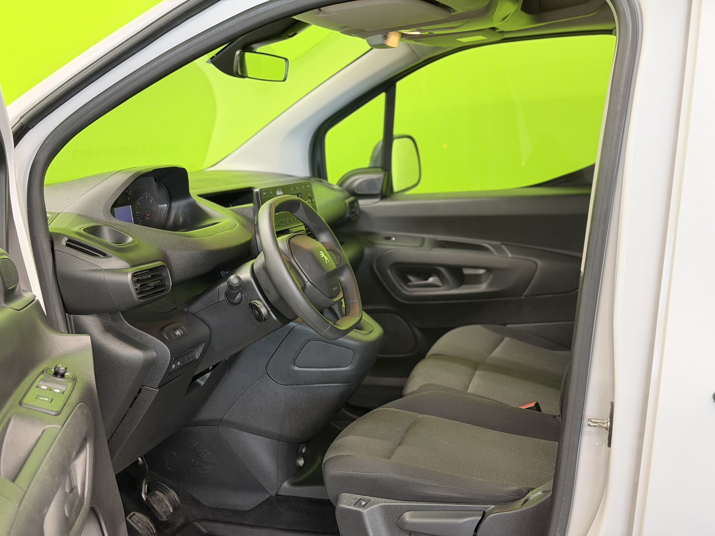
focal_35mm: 48
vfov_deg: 30.3
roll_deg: -0.8
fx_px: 991
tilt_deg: -10.2
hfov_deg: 39.7
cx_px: 358
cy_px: 268
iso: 320
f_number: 1.78
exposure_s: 1/40
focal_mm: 6.76
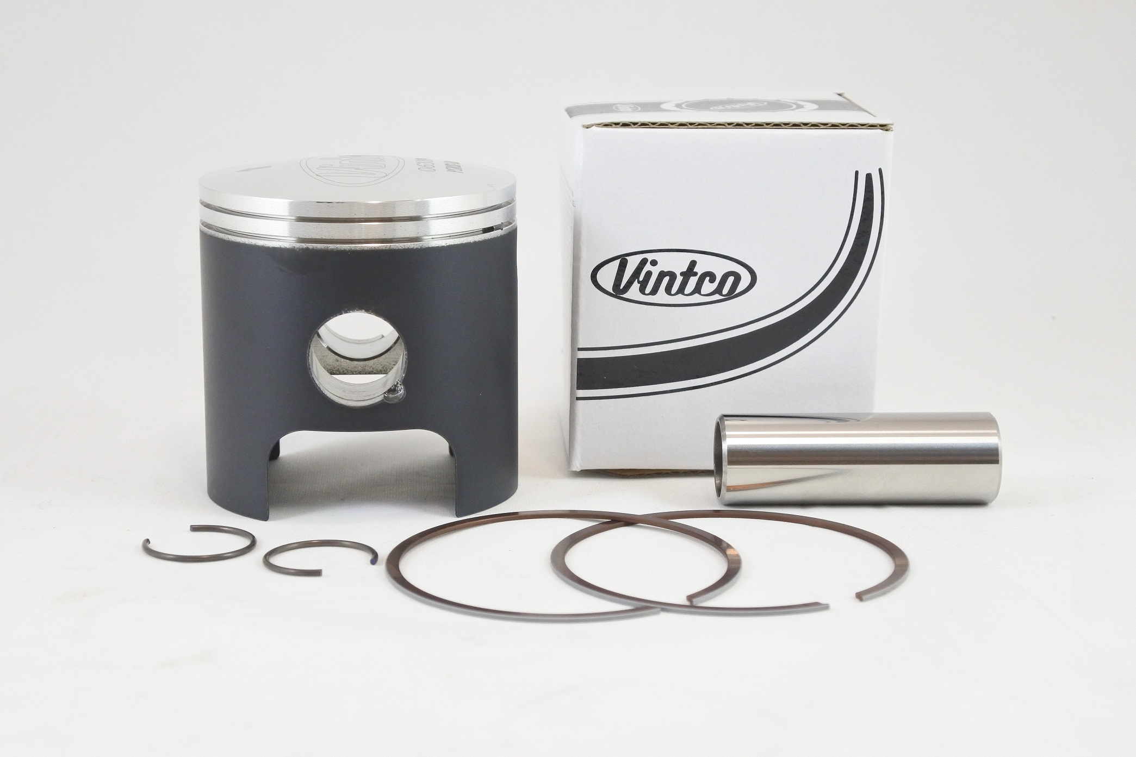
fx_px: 1767
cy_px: 378
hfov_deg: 35.6
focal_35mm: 56
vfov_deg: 24.2
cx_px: 568
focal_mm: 21
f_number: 4.8
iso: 720
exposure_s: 1/125
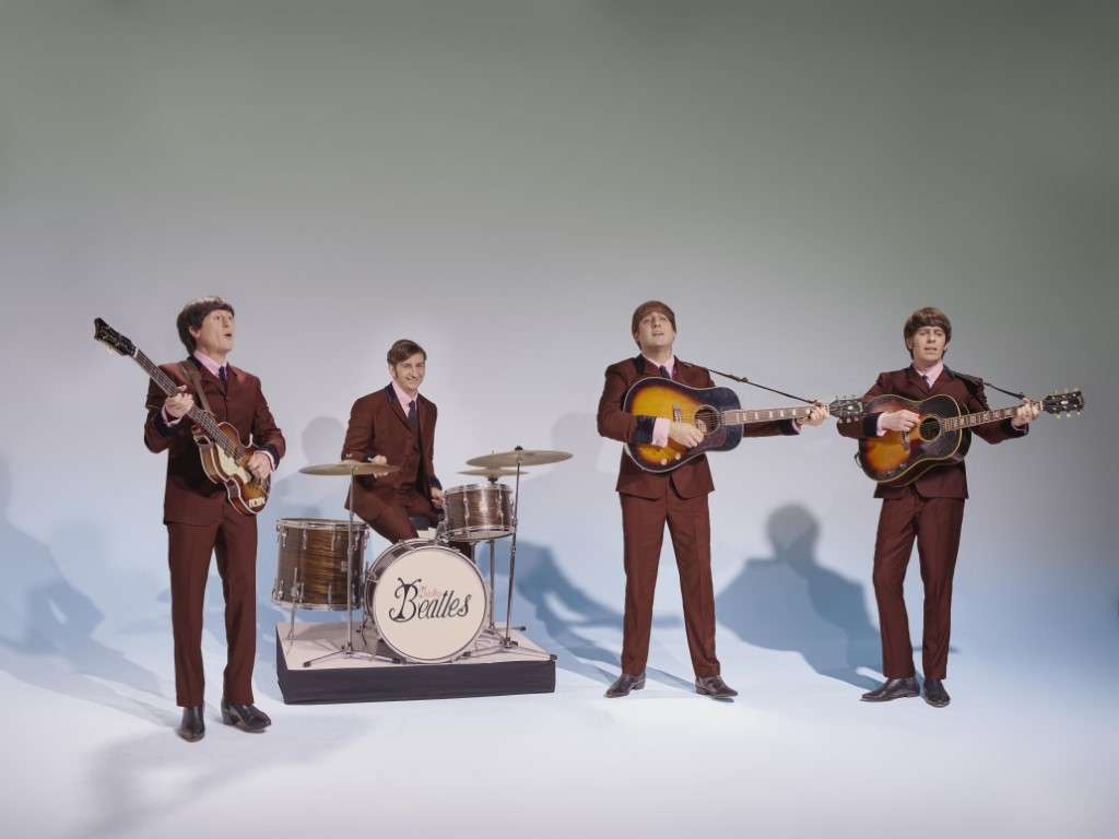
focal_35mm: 35
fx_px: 1131
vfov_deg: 40.7
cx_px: 560
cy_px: 420
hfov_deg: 52.6
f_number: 11
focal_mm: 45
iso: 200
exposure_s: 1/125
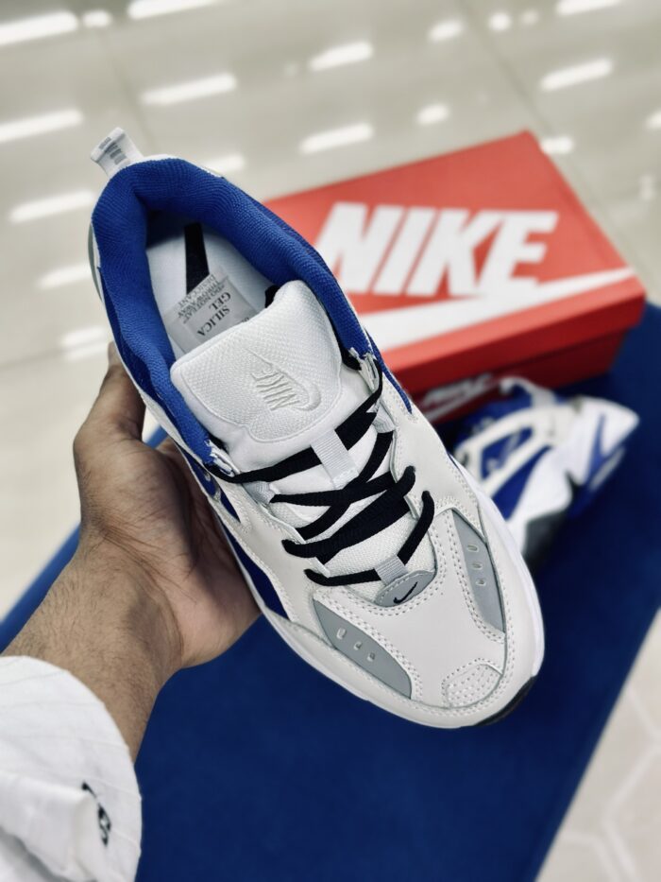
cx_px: 330
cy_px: 441
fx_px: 1222
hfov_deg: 30.3
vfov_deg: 39.7
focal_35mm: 48
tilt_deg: -56.9
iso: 64
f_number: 1.78
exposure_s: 1/107
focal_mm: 6.86
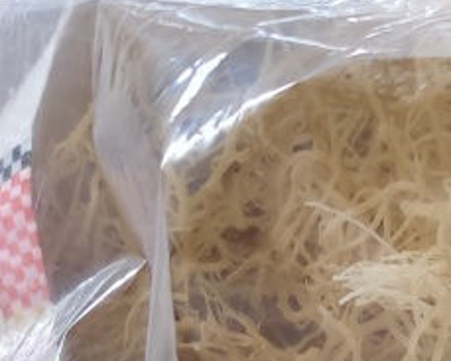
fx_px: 1454
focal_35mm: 109
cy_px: 729
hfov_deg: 16.1
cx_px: 677
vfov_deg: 12.4
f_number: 1.88
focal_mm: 5.56
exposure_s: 1/50
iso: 337
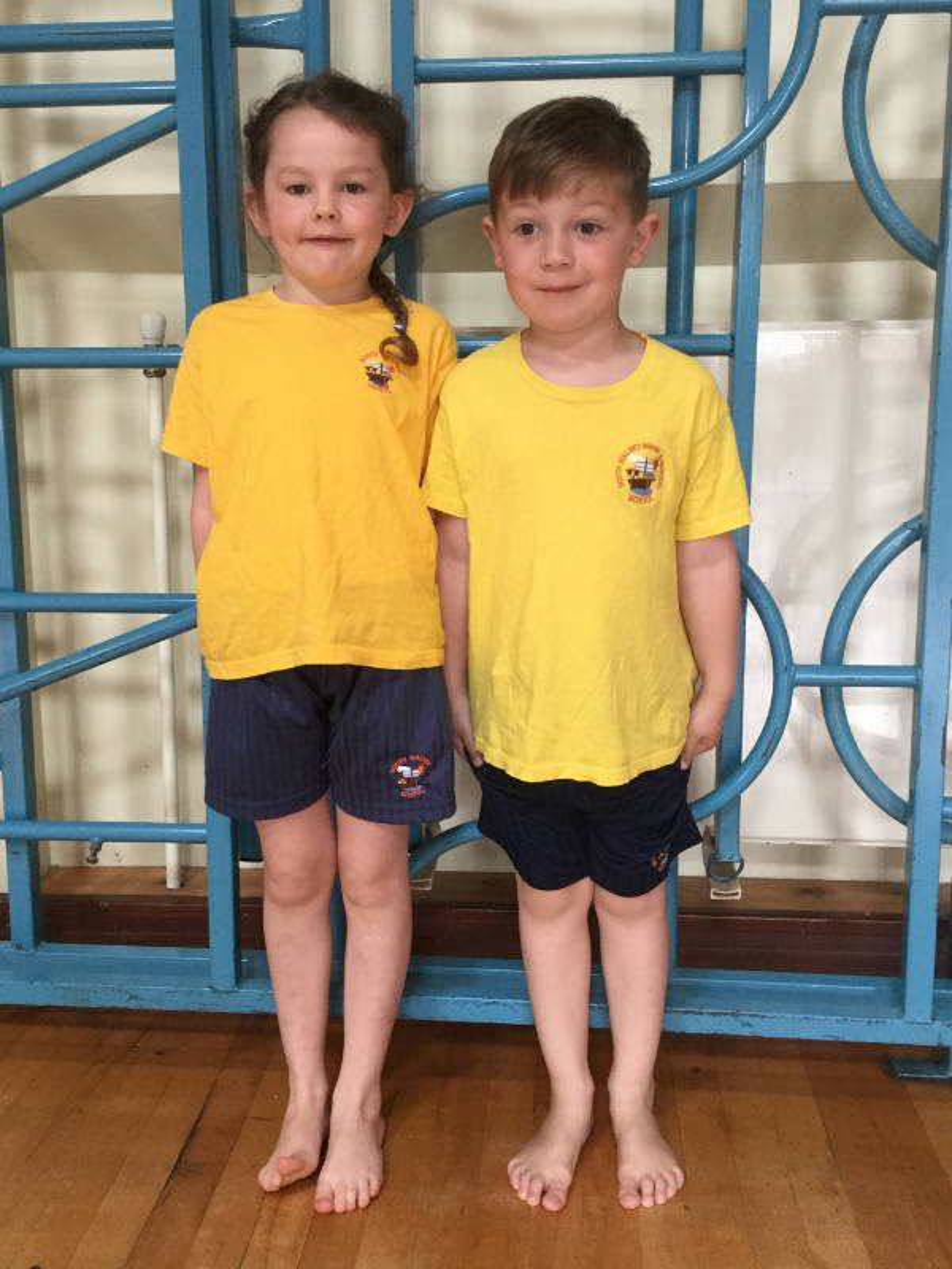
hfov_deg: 45.4
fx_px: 1137
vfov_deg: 58.4
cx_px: 476
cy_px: 634
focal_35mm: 31
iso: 125
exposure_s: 1/33
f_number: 2.4
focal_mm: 3.3
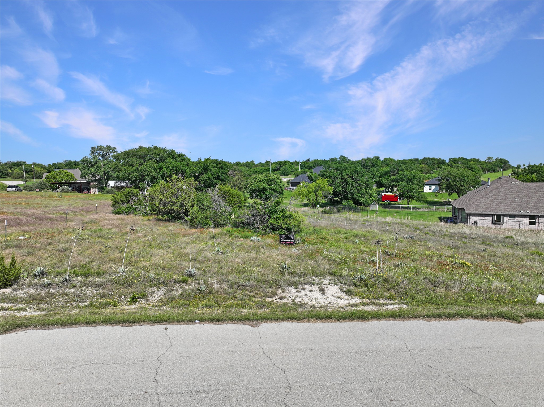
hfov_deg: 71.6
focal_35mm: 24
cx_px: 272
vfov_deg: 56.8
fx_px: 377
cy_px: 204
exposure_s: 1/500
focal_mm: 12.29
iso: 100
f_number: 2.8
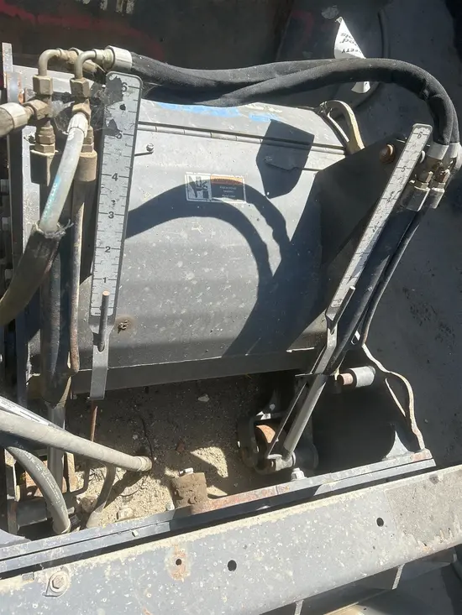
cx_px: 231
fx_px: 463
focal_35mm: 26
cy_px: 308
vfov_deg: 67.3
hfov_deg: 53.1
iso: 50
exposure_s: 1/2045
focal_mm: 5.7
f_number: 1.5
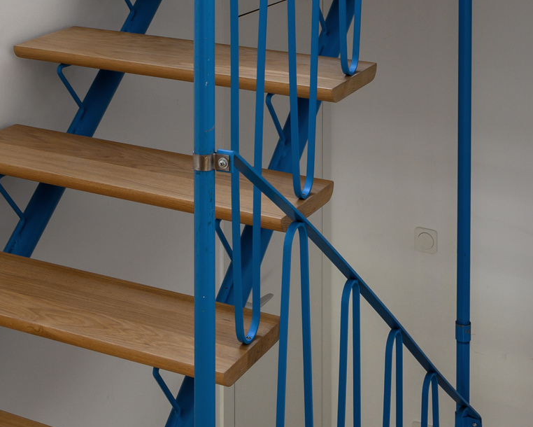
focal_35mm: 76
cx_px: 229
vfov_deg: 17.9
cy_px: -226
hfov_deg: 25.1
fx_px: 1197
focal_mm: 20.5
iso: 100
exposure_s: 1/4
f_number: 9
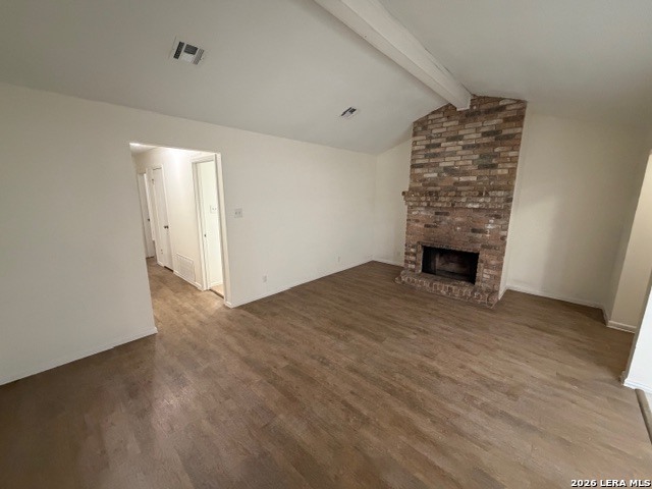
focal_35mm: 14
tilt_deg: -11.7
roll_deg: -0.1
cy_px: 244
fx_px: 264
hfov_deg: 102.1
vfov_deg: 85.7
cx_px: 326
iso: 800
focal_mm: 2.22
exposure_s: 1/60
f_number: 2.2
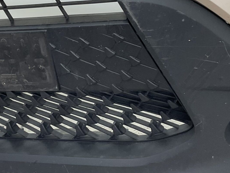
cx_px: 78
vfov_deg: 20.9
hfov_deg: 27.6
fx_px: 465
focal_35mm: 70
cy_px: 55
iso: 32
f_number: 1.8
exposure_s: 1/120
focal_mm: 3
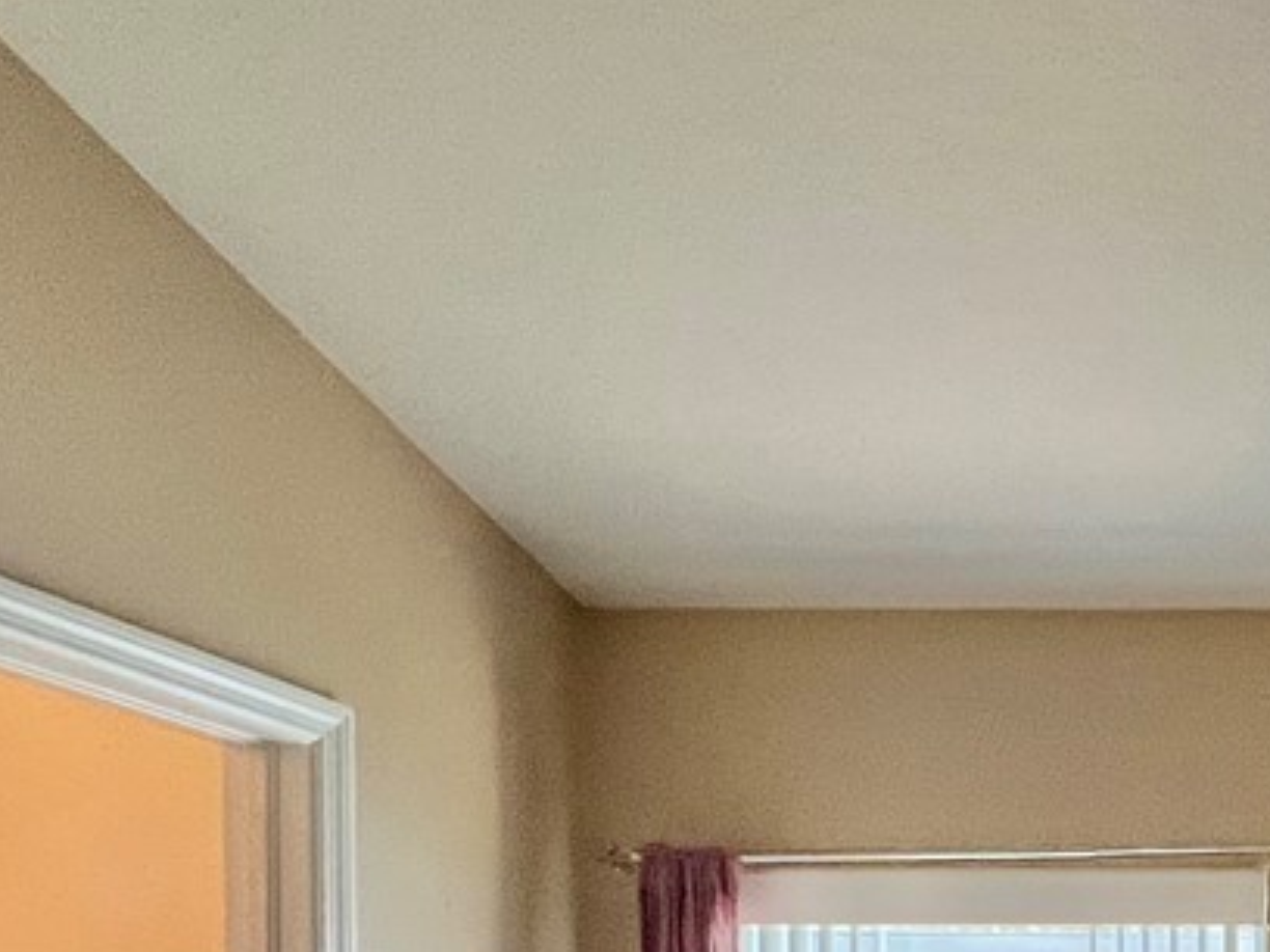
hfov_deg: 29.8
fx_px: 1871
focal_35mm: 51
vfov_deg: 24.6
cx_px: 1662
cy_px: 1263
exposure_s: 1/60
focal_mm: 1.57
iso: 250
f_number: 1.8
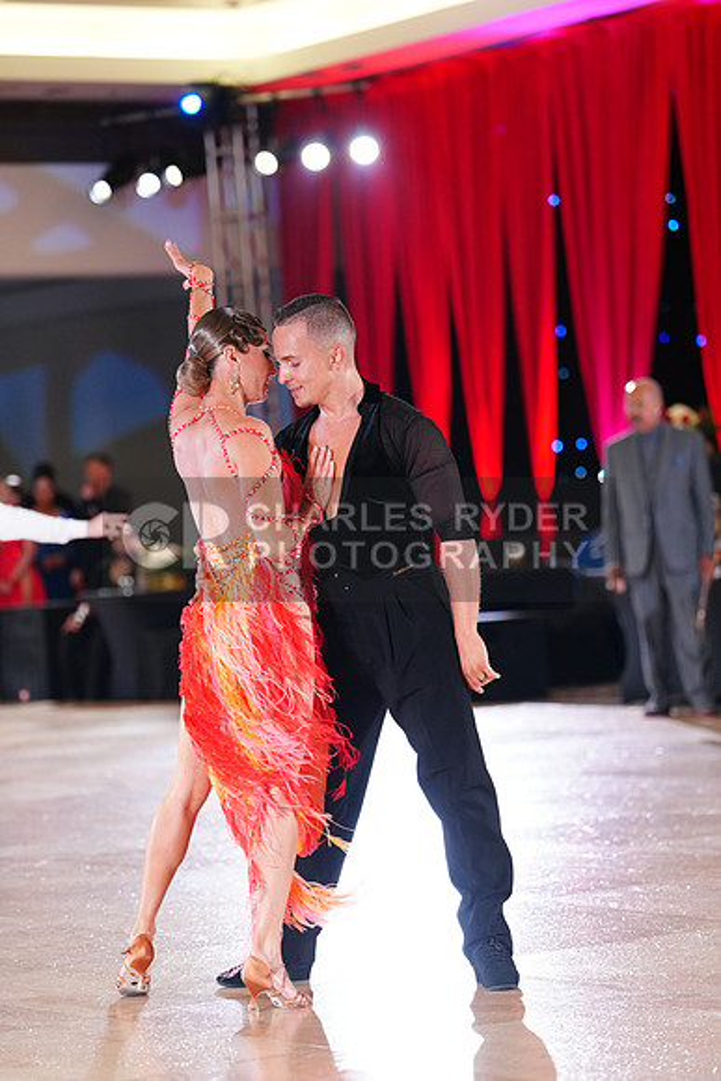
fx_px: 3693
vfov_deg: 16.6
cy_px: 540
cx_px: 360
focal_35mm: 123
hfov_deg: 11.2
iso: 2500
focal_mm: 123
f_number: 2.8
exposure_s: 1/320
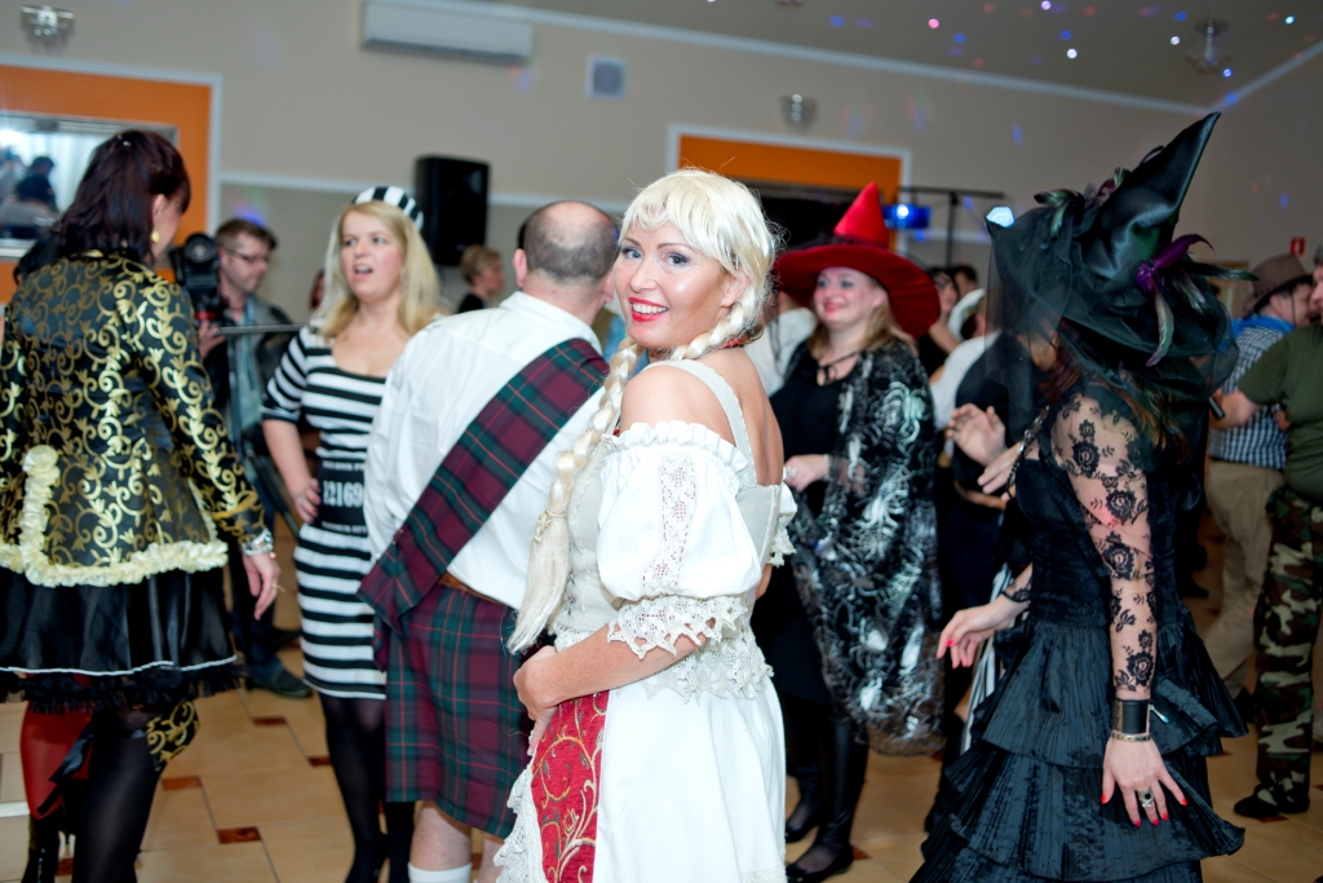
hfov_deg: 54.4
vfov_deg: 37.9
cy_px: 442
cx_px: 662
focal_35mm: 35
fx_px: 1286
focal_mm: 35
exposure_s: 1/320
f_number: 2.8
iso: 400
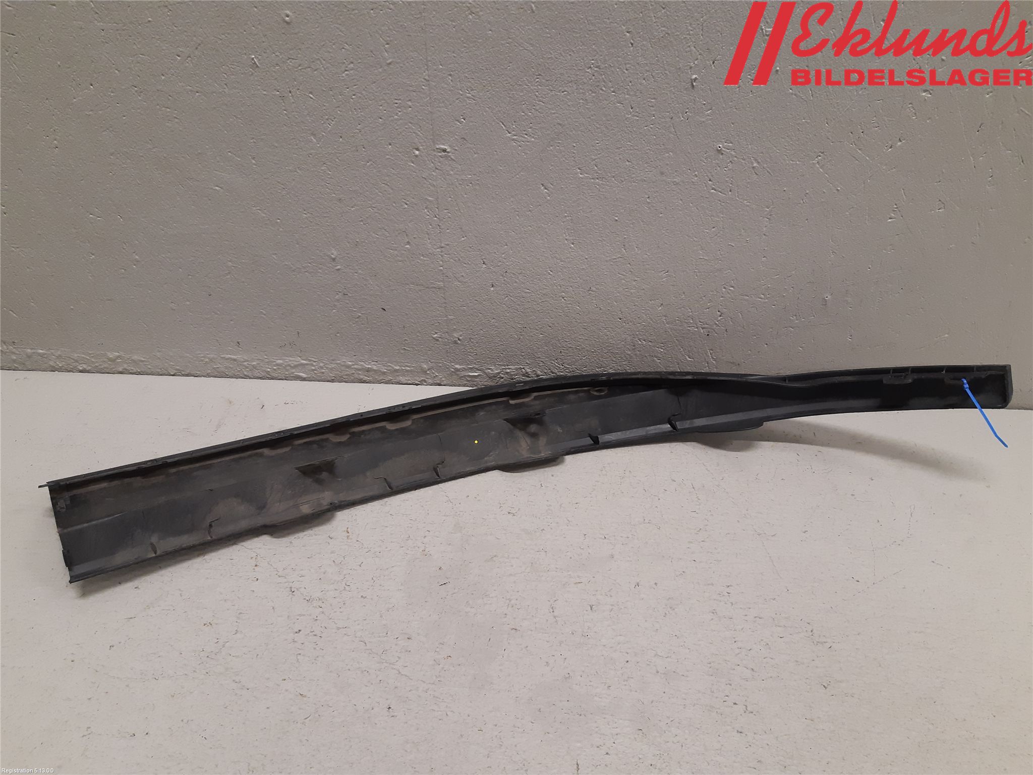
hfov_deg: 67.3
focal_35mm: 26
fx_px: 776
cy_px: 388
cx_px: 516
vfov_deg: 53.1
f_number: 1.7
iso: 125
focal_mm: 3.93
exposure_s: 1/50
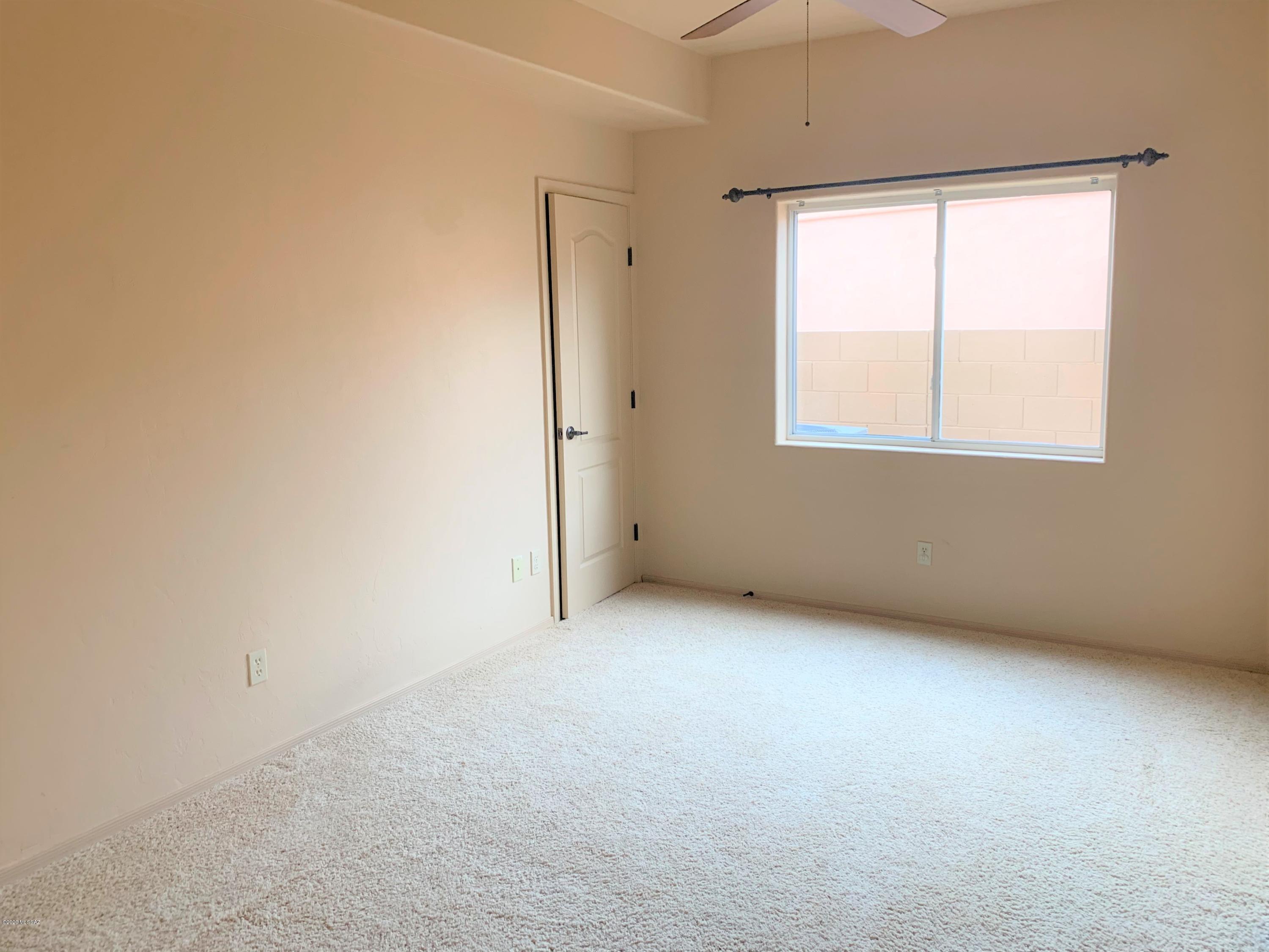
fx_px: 953
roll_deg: +1.1
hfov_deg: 67.3
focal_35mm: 26
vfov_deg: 53.1
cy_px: 476
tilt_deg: -9.7
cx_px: 634
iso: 80
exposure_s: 1/121
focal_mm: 4.25
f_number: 1.8
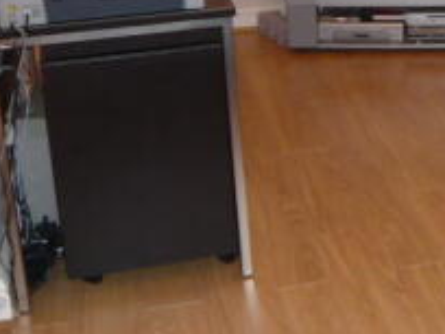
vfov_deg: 17.9
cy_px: -10
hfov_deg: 22.9
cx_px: 494
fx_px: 1028
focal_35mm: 80
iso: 160
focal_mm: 4.6
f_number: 2.8
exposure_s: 1/30
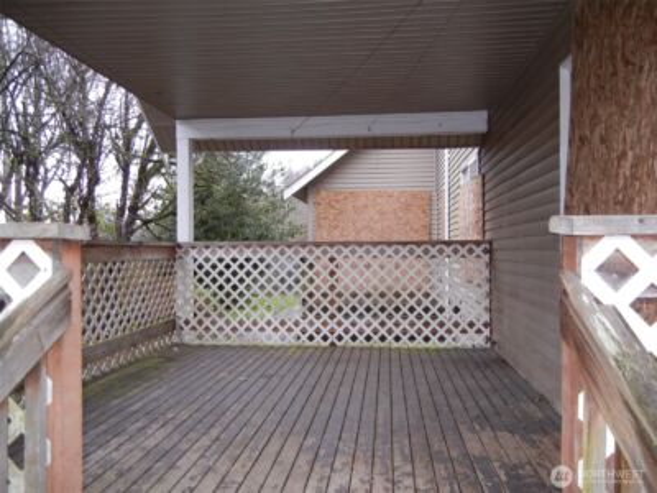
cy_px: 246
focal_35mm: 30
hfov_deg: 60.0
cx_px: 328
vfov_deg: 46.8
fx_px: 569
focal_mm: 5.4
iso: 200
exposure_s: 1/30
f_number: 3.5
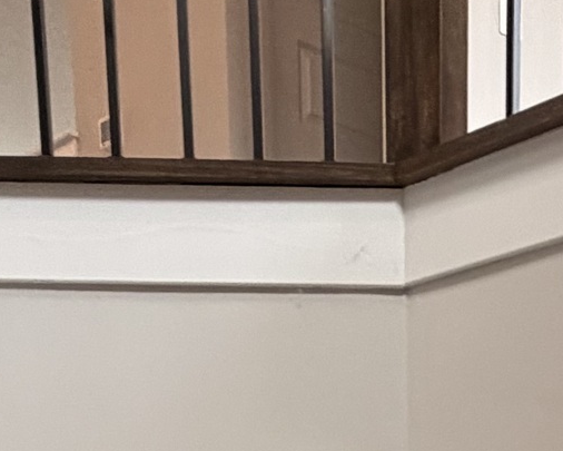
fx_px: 1383
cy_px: 1055
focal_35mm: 83
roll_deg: -0.5
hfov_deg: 22.5
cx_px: 501
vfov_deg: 13.7
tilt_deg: -14.4
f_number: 2.2
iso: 250
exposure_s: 1/120
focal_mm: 2.22
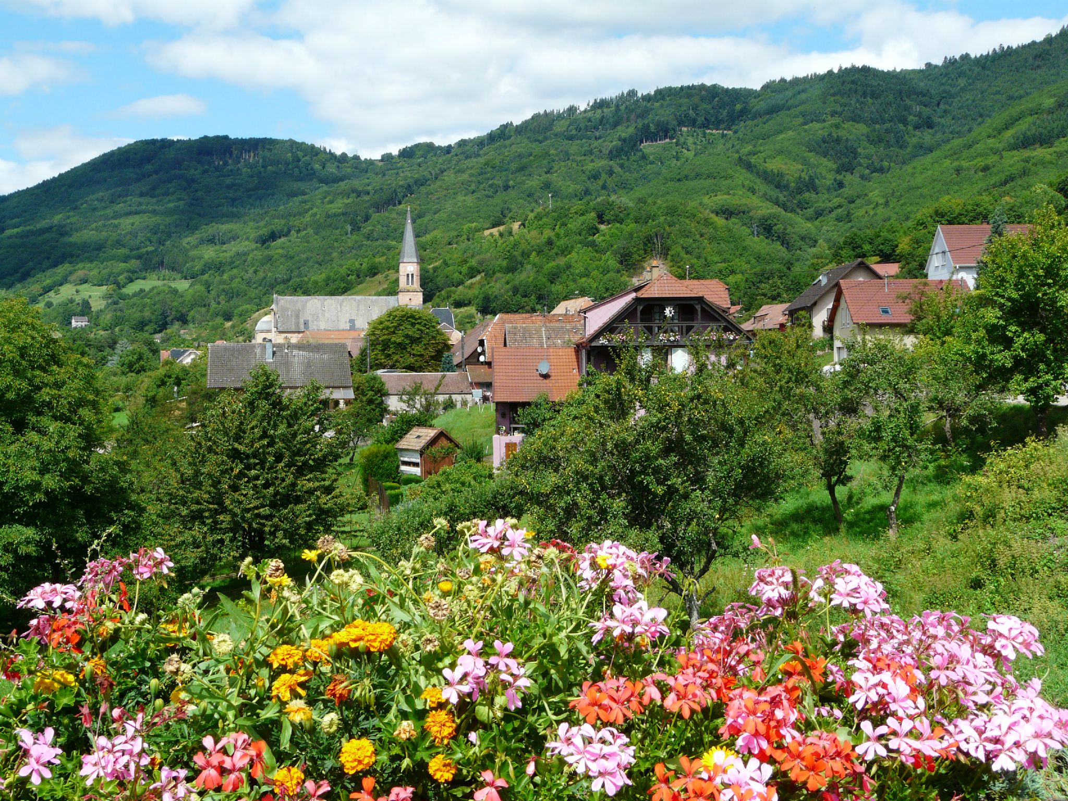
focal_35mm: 41
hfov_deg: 45.8
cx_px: 534
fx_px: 1265
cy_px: 400
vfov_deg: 35.1
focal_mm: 6.7
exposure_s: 1/500
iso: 100
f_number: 5.6
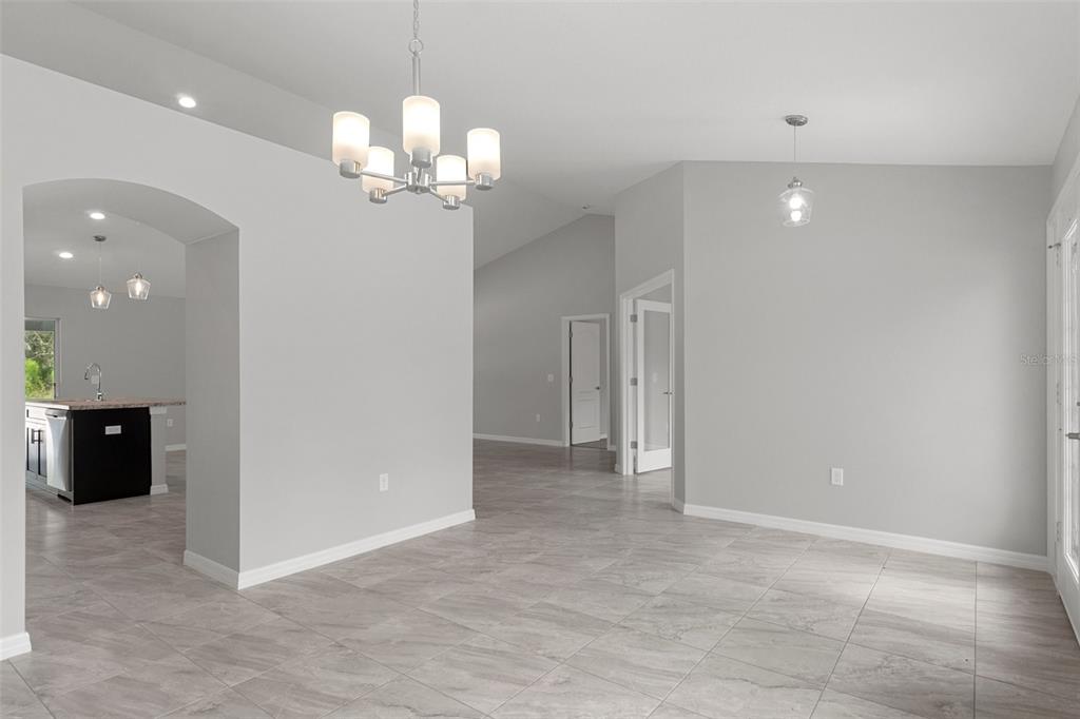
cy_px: 360
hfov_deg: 90.0
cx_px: 540
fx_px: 540
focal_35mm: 18
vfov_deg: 67.3
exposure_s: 1/6
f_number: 8
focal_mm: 12
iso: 640
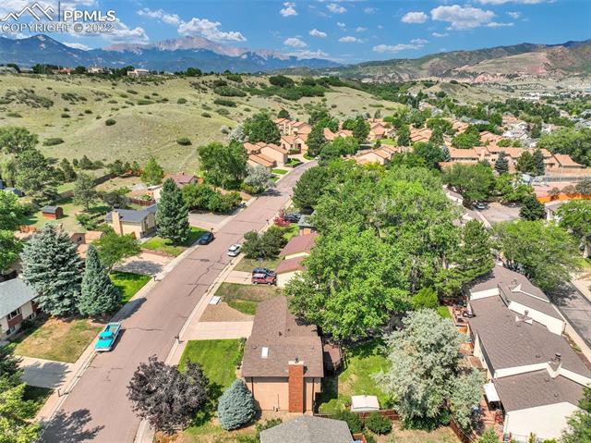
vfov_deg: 56.8
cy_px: 222
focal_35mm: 24
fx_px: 409
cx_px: 296
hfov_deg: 71.6
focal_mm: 12.29
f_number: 2.8
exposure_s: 1/2500
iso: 110
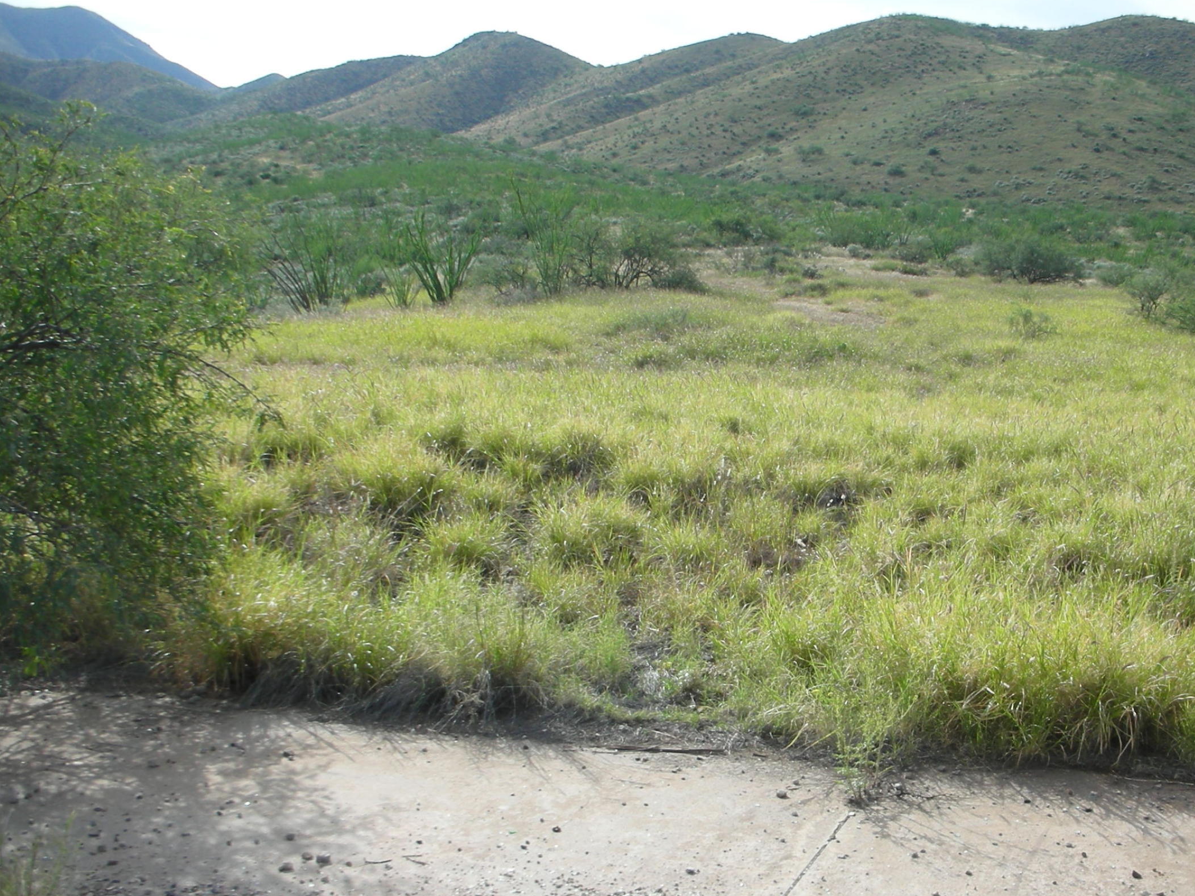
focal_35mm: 50
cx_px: 753
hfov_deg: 37.9
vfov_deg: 29.1
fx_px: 1726
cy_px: 491
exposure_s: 1/77.5
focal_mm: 5.8
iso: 50
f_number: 8.5
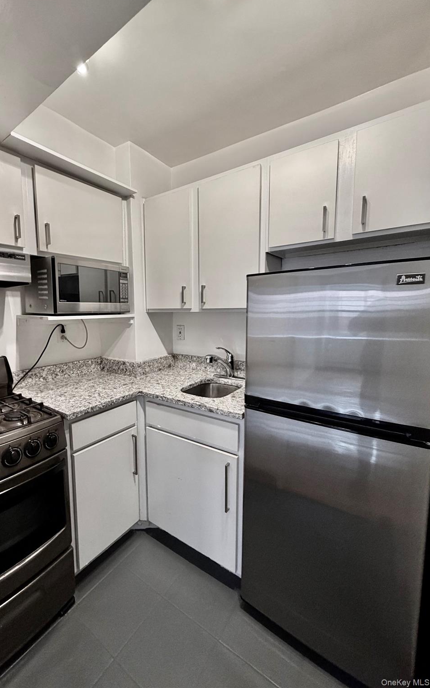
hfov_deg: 74.0
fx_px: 281
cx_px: 172
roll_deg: +0.7
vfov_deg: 101.5
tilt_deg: -6.9
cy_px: 341
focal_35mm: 15
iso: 200
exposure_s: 1/60
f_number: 2.2
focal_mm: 2.22
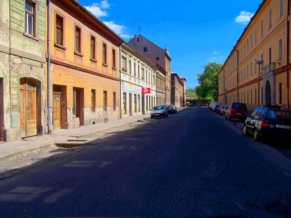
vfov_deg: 37.7
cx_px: 146
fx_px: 319
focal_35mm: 38
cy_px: 109
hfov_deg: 49.0
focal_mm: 6.3
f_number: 4
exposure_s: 1/750
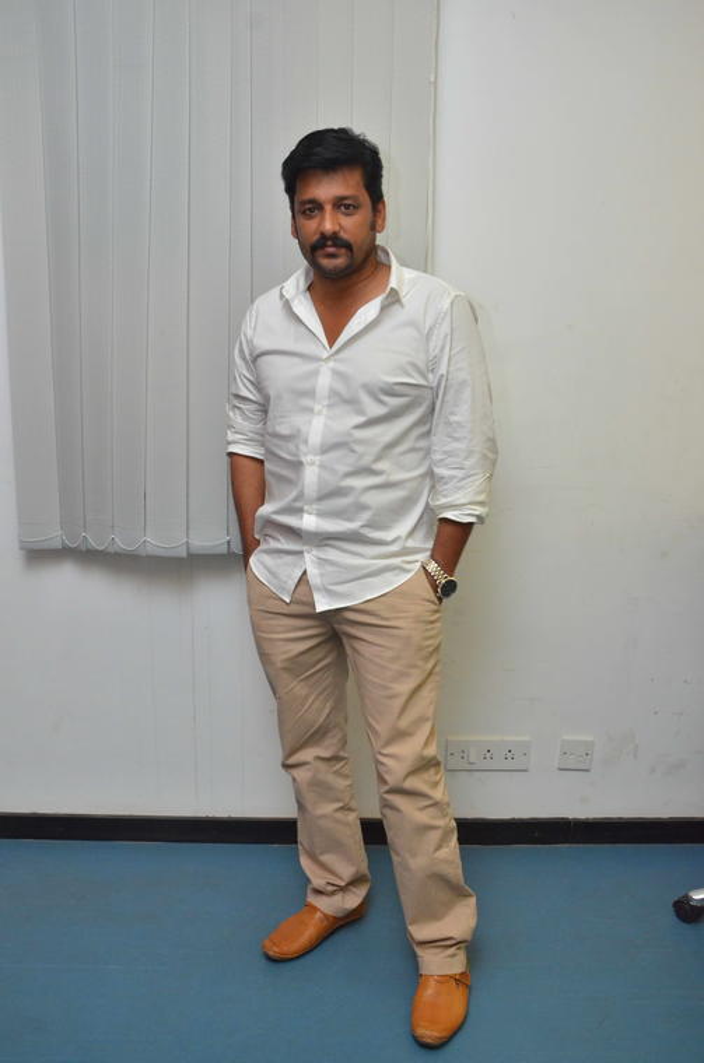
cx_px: 352
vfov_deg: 59.6
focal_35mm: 32
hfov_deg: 41.5
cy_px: 532
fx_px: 929
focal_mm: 21
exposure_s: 1/125
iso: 1600
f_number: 7.1
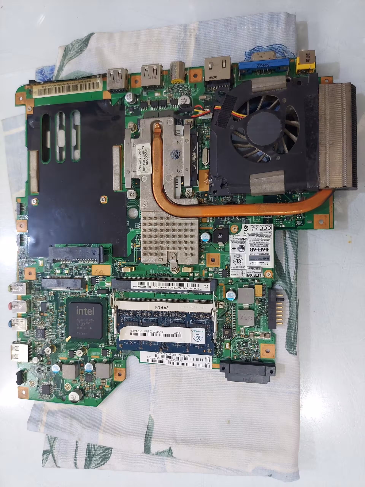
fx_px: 337
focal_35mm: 24
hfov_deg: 56.8
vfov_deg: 71.6
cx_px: 182
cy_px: 244
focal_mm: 5.23
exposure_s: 1/50
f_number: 1.8
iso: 125
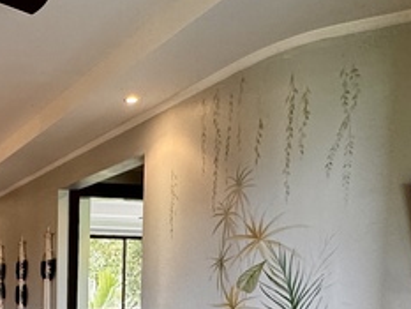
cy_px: 335
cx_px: -23
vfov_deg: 27.8
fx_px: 570
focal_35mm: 48
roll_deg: +0.4
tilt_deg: -4.3
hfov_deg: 35.0
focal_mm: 2.22
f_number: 2.2
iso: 250
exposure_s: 1/60
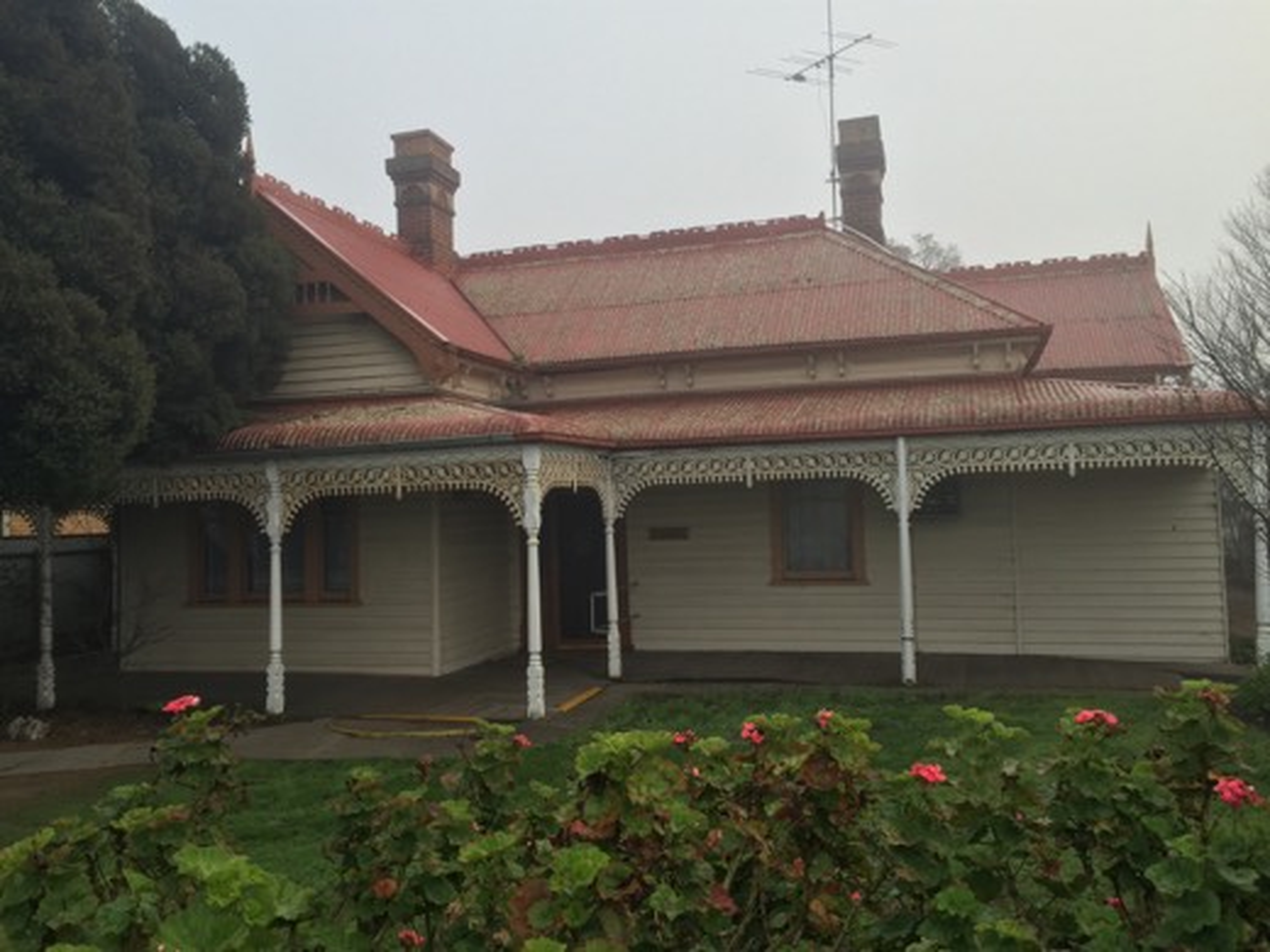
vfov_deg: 48.2
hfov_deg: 61.7
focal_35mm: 29
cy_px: 476
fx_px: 1064
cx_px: 635
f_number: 2.2
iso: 32
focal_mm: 4.15
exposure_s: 1/370
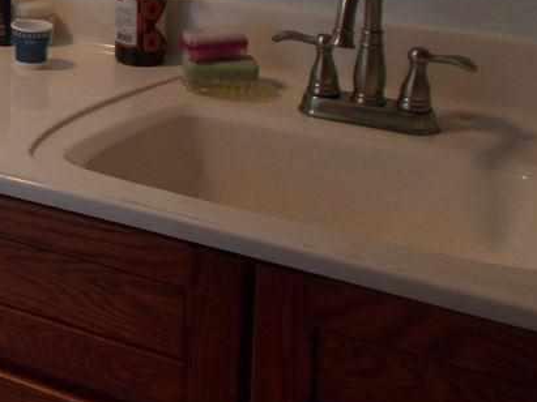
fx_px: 1256
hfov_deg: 21.1
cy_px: -81
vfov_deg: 17.4
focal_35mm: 81
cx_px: -220
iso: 80
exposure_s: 1/30
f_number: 3.2
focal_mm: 4.6
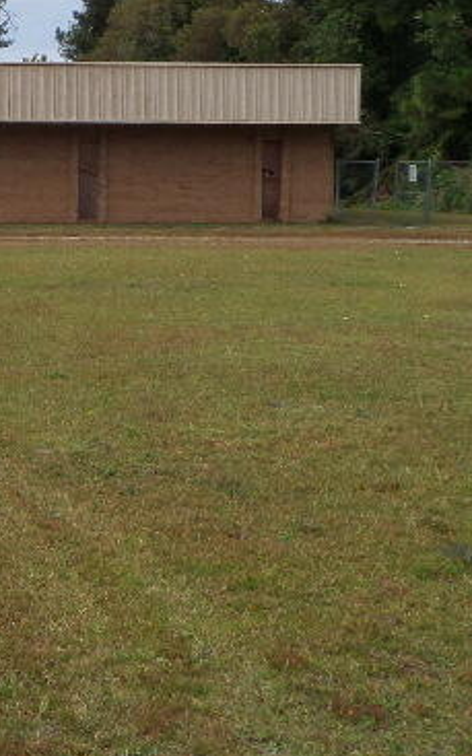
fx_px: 1463
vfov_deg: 28.6
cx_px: -402
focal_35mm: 71
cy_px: 210
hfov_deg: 15.5
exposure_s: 1/1000
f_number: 3.6
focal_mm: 4
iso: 100
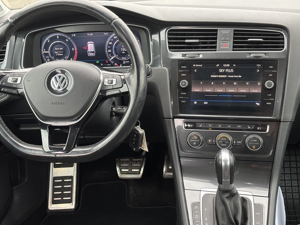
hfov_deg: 36.2
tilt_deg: -20.7
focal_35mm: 53
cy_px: 115
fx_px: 459
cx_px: 152
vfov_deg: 27.5
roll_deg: +3.0
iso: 100
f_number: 1.6
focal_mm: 5.96
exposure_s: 1/56
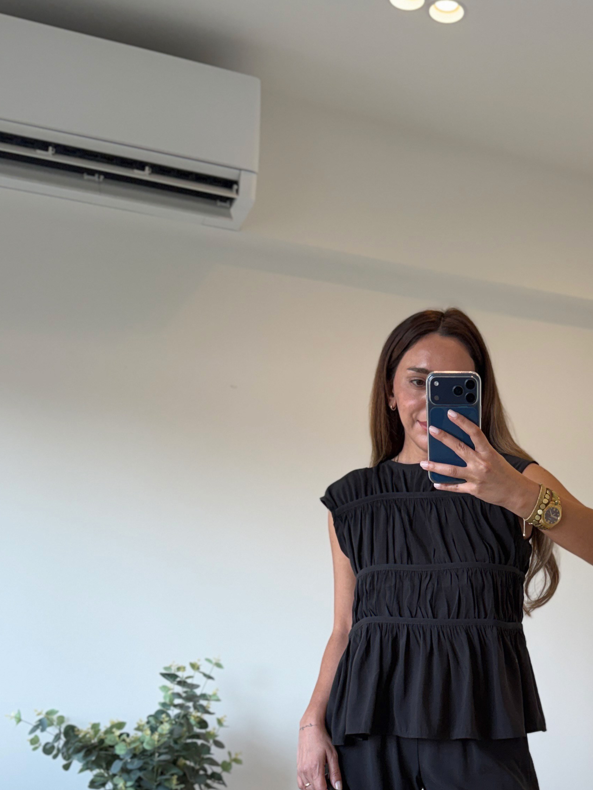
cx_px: 484
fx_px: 982
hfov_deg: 32.6
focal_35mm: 43
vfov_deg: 41.8
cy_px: 640
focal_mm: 6.76
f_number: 1.78
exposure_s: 1/100
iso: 80
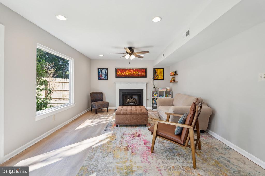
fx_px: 118
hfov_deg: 96.7
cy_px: 88
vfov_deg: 73.8
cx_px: 132
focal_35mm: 16
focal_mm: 16
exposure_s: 1/10
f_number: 6.3
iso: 125
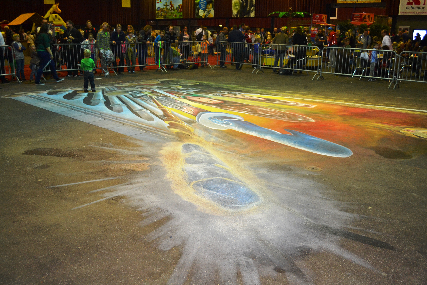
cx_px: 220
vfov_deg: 38.9
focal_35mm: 34
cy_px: 142
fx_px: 403
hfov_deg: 55.8
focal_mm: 22
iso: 1100
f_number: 4
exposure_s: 1/60
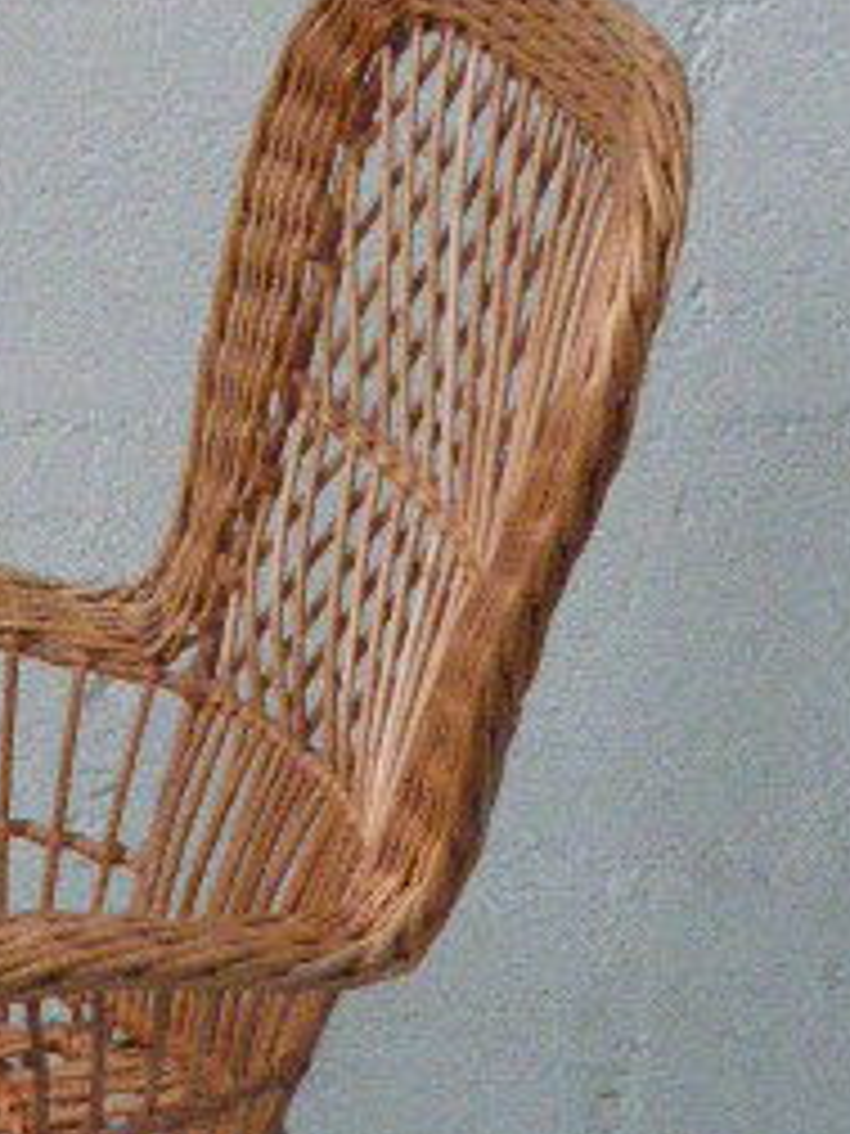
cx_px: 108
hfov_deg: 8.5
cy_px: 842
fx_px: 5730
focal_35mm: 175
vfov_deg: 11.3
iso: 1600
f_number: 4.9
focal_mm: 11.7
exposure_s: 1/80
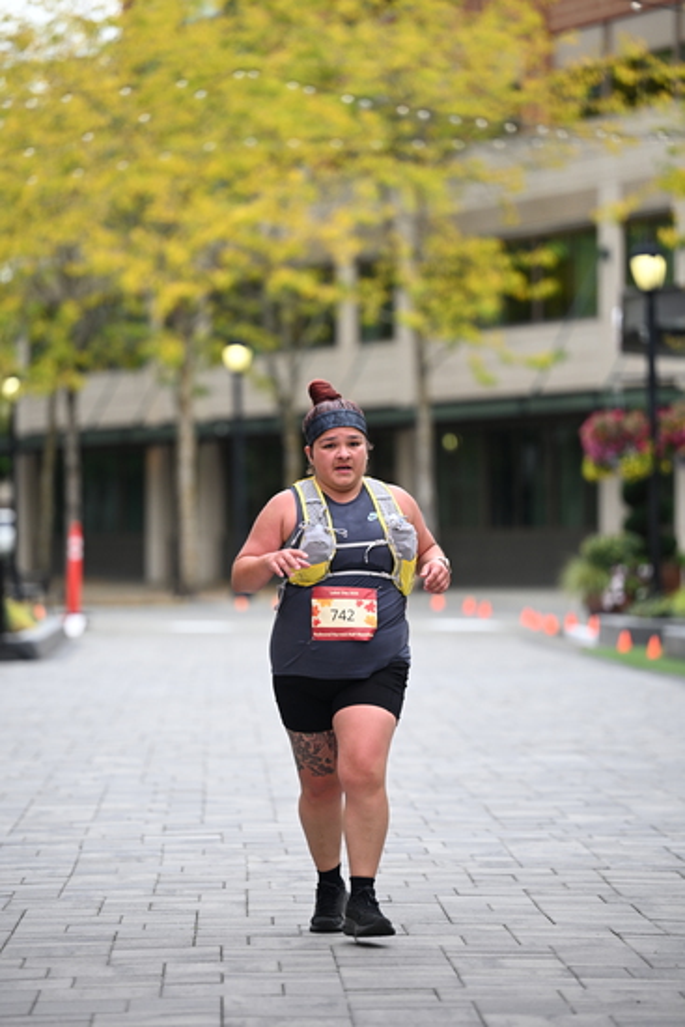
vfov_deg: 12.8
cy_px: 514
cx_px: 342
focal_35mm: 160
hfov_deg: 8.6
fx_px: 4563
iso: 640
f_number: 2.8
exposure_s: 1/2000
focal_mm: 160
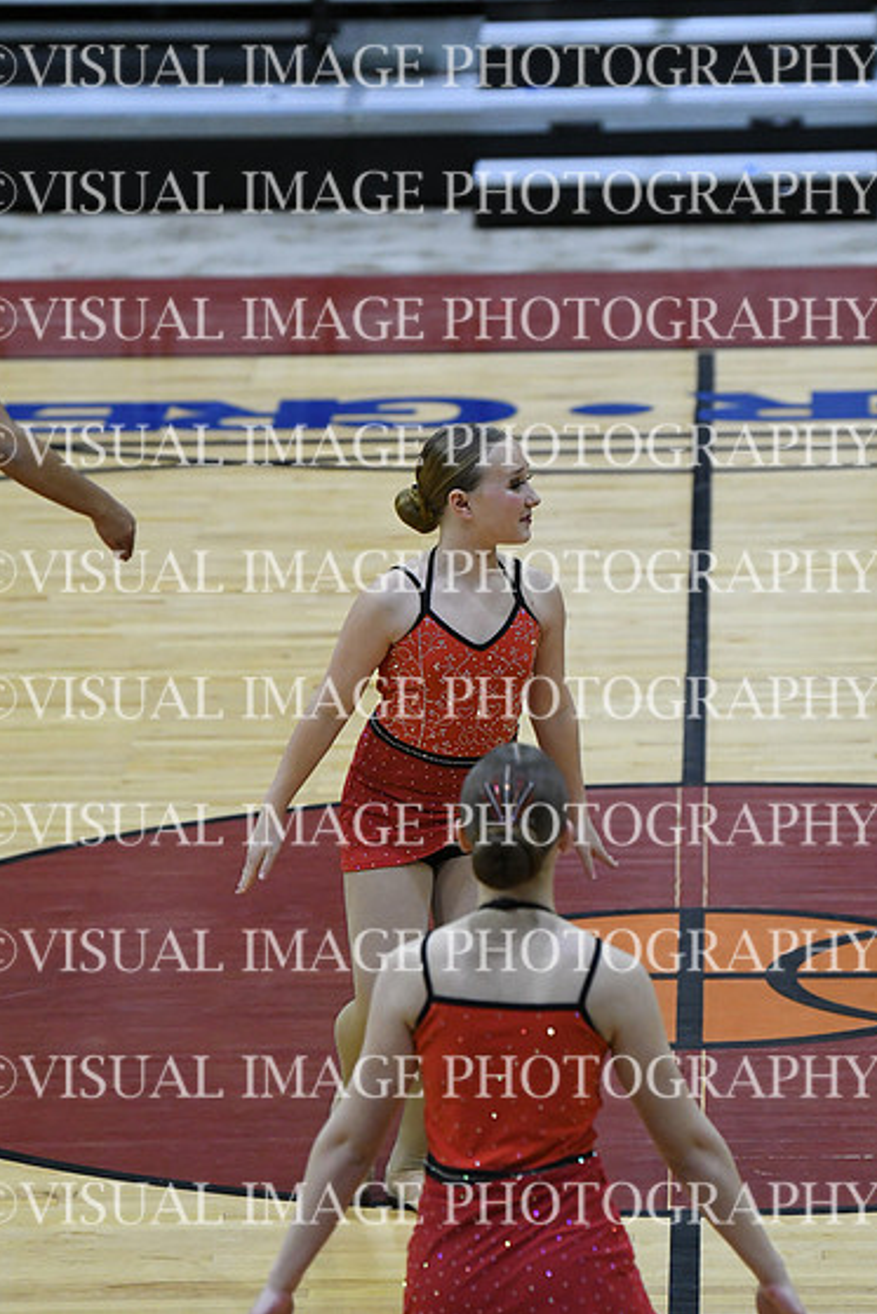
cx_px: 427
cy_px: 635
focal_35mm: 249
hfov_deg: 5.5
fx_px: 9093
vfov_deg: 8.3
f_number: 4
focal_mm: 160
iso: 5000
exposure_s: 1/500
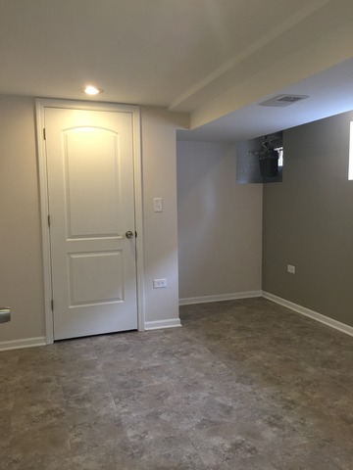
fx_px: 394
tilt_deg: -3.5
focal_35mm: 29
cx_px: 176
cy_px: 235
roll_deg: +0.4
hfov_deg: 48.2
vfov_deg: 61.7
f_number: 2.2
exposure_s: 1/15
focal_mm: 4.15
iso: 50
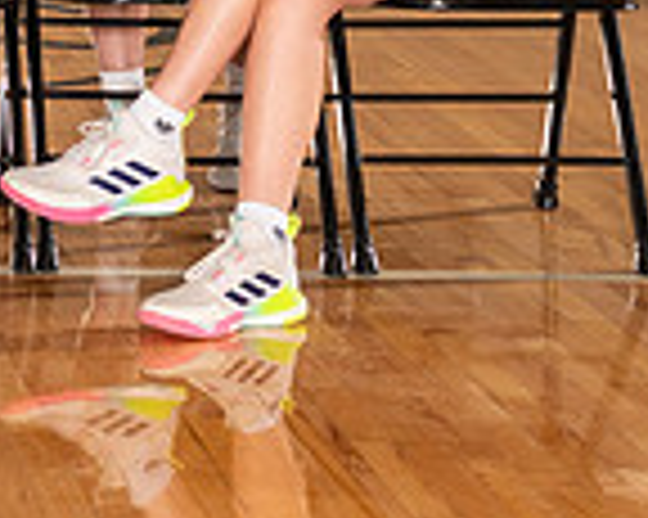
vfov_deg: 8.3
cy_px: -203
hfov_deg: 9.9
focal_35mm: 184
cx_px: -558
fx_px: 3526
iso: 250
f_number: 5.6
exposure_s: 1/250
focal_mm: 35
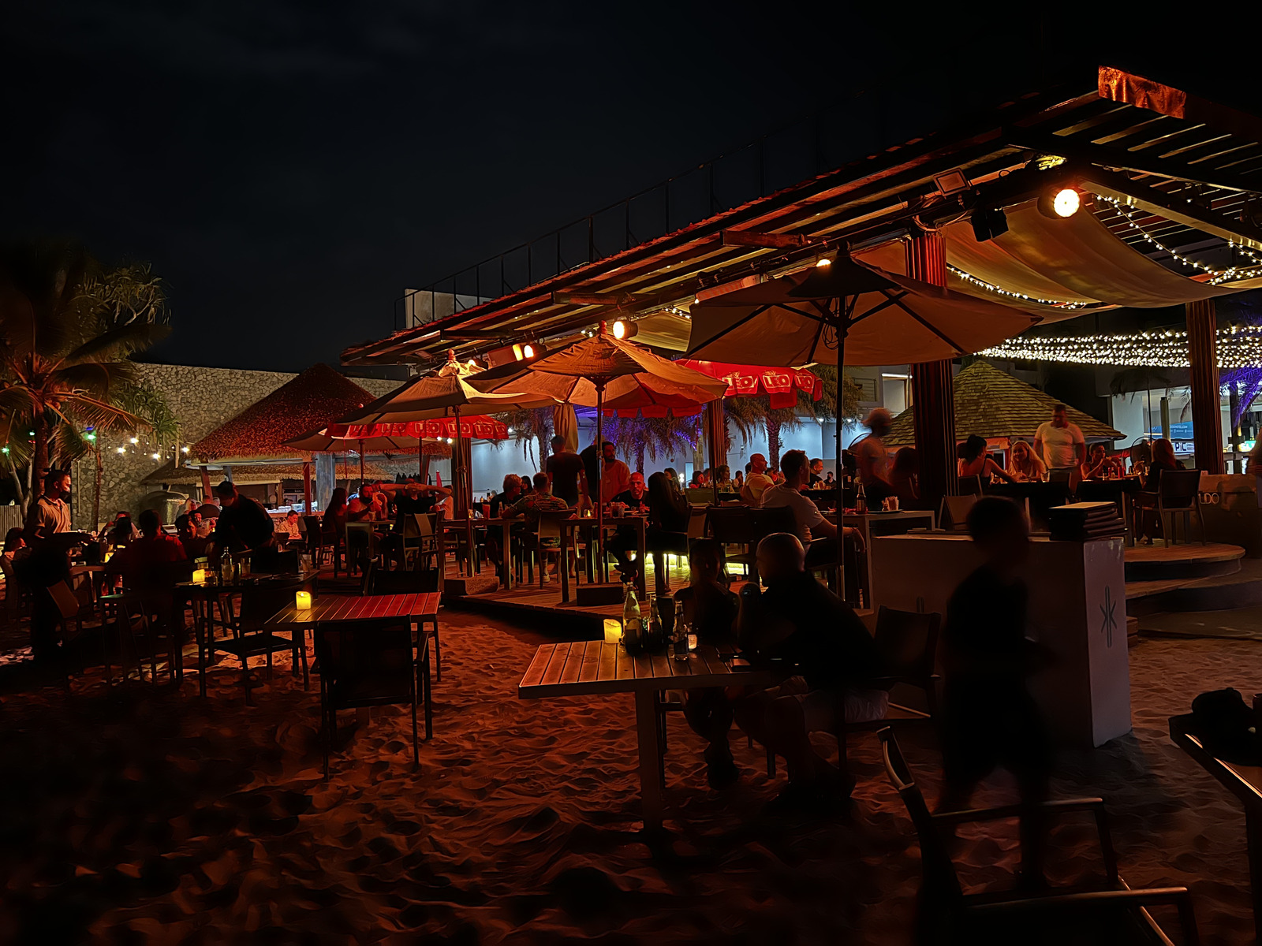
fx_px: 948
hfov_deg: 67.3
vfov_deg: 53.1
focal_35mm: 26
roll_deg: +1.8
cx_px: 631
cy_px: 473
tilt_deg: +1.4
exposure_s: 1/20
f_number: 1.5
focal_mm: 5.7
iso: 1000
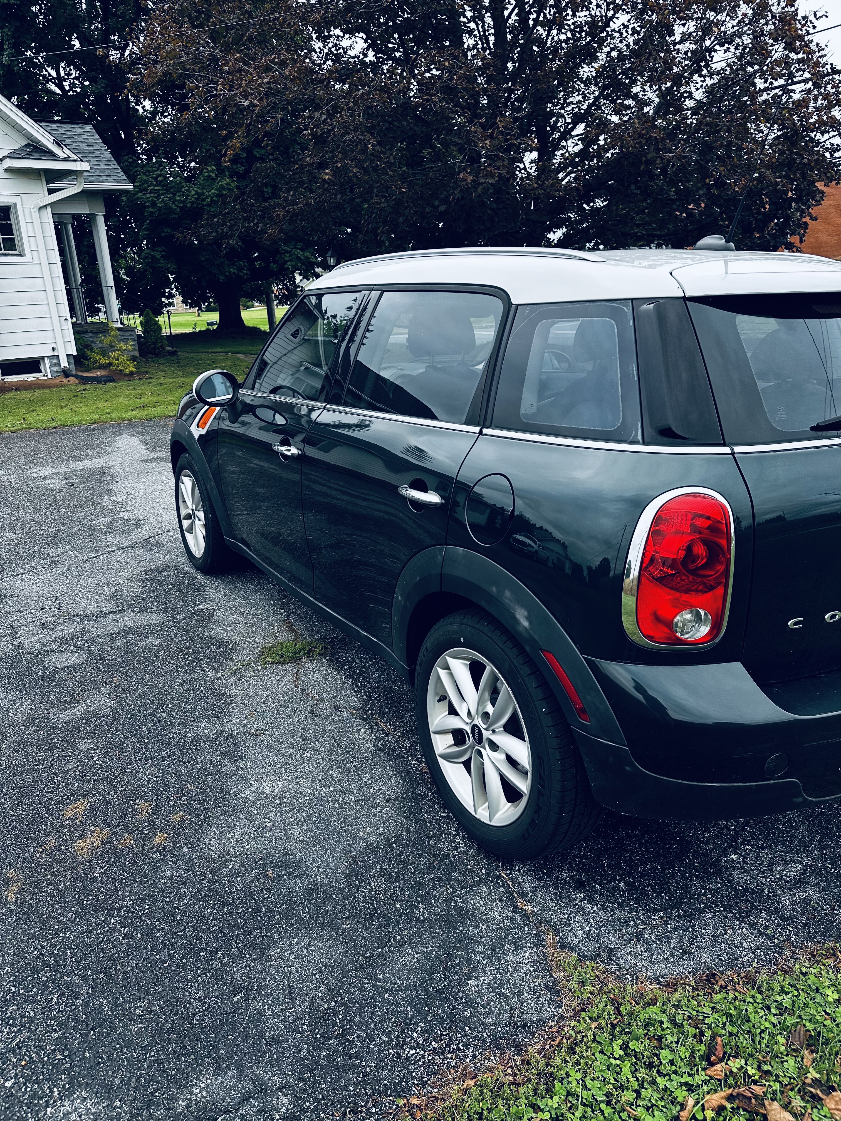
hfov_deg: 56.8
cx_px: 420
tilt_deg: -19.4
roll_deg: +2.3
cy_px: 560
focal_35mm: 24
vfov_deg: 71.6
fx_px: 777
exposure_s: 1/121
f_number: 1.78
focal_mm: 6.86
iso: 125
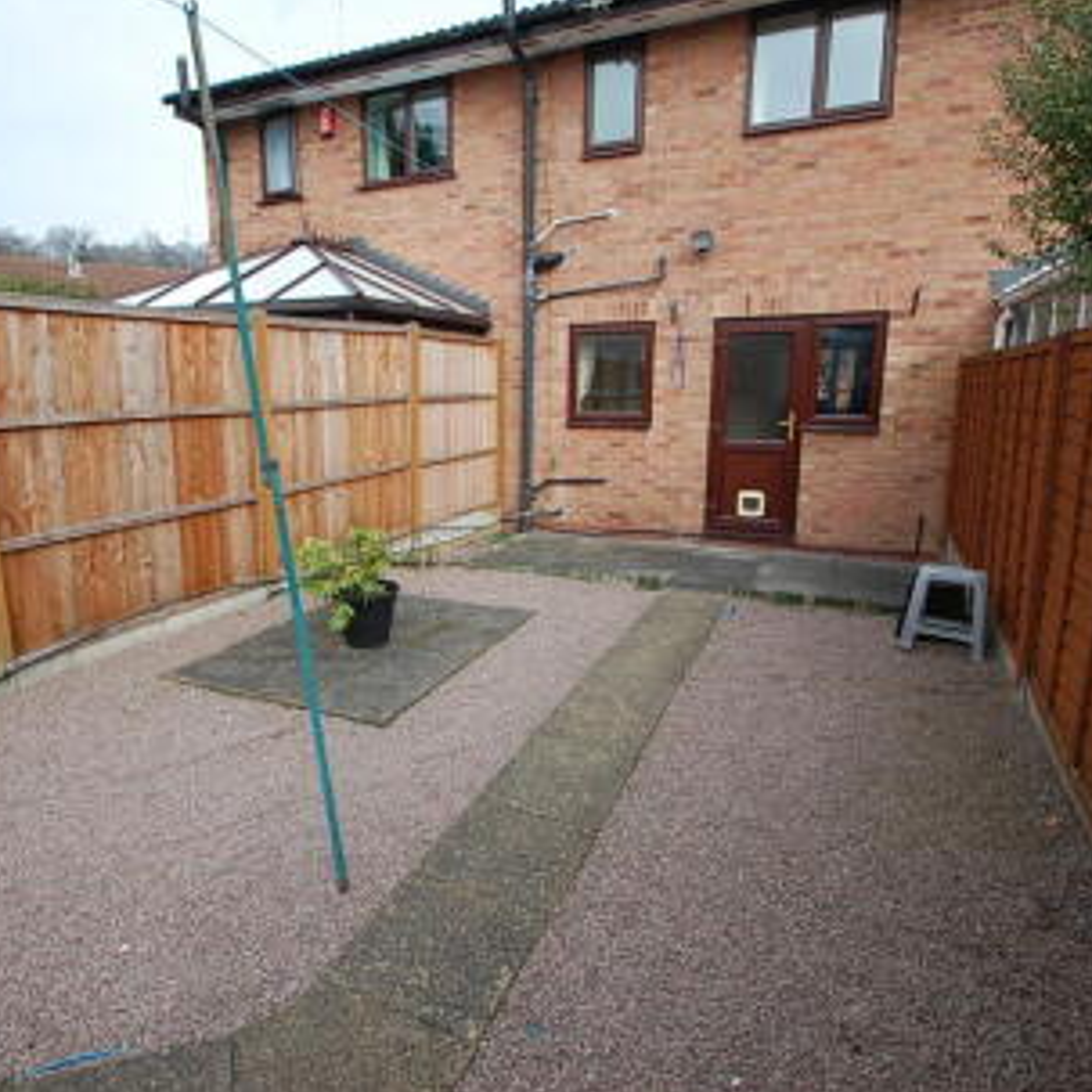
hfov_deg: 74.3
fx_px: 714
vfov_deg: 74.8
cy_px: 528
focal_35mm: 20
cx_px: 461
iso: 200
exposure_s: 1/200
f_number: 7.1
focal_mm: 10
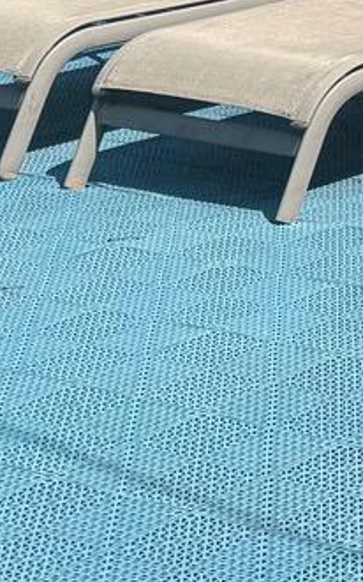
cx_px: 1360
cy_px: -279
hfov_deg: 6.8
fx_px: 2503
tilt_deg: -6.0
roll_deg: -0.9
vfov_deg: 12.6
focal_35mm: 158
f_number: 1.78
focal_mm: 6.76
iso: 80
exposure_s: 1/3279
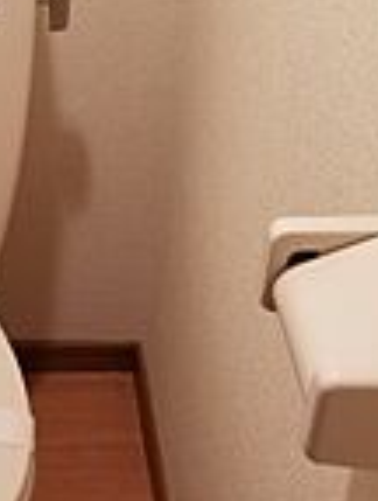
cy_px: 259
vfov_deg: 22.4
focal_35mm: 87
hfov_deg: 16.1
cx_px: -119
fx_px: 1261
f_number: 1.7
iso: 200
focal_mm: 4.25
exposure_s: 1/30
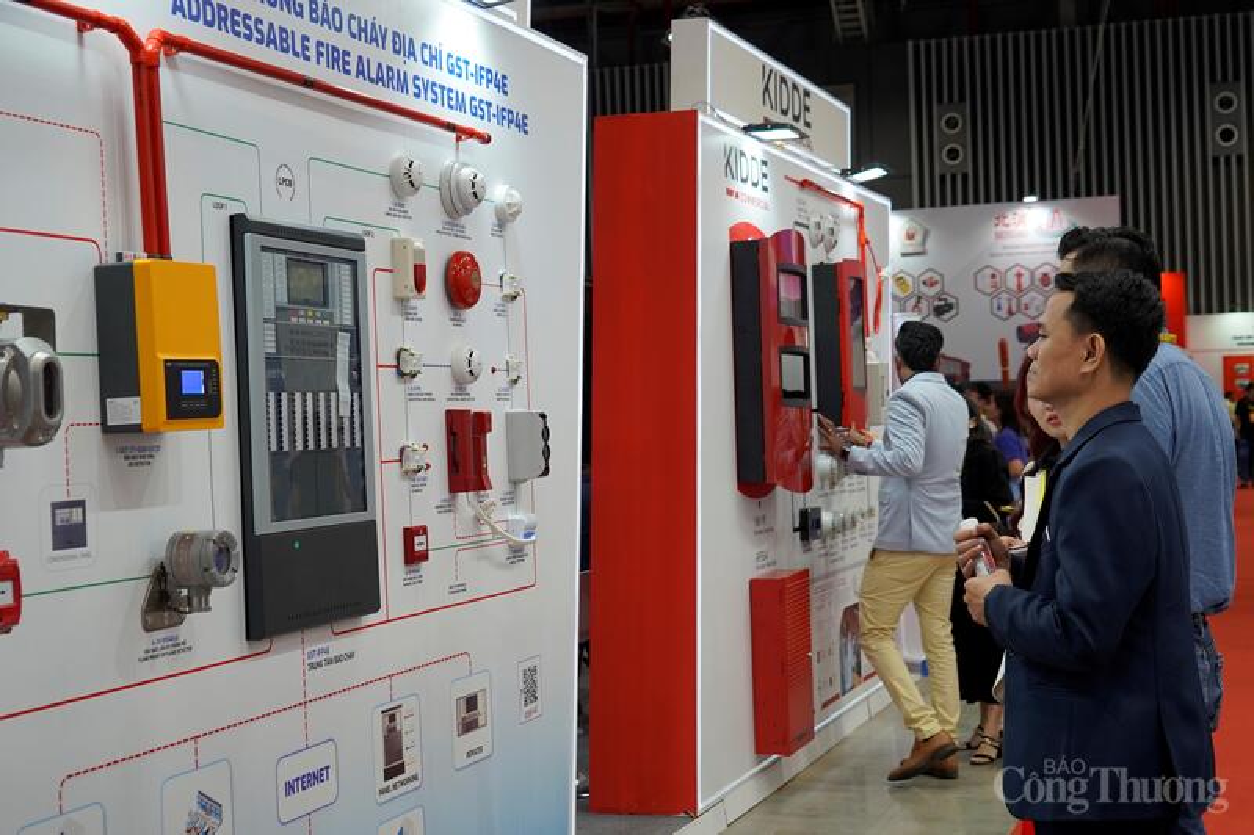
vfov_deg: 25.0
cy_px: 418
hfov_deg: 36.9
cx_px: 627
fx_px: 1880
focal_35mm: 54
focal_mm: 36
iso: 320
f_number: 4
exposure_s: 1/160
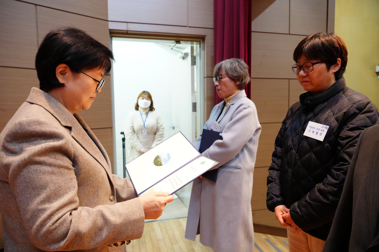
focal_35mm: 24
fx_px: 253
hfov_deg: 73.7
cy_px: 126
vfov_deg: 53.1
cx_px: 190
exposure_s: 1/160
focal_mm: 24
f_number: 4.5
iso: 8000
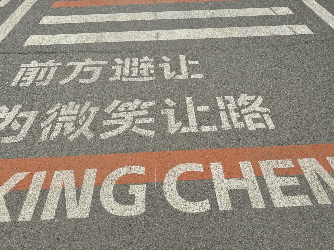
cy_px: 125
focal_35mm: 24
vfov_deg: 56.8
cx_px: 167
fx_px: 232
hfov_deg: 71.6
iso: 80
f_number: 1.78
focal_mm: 6.76
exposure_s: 1/1488
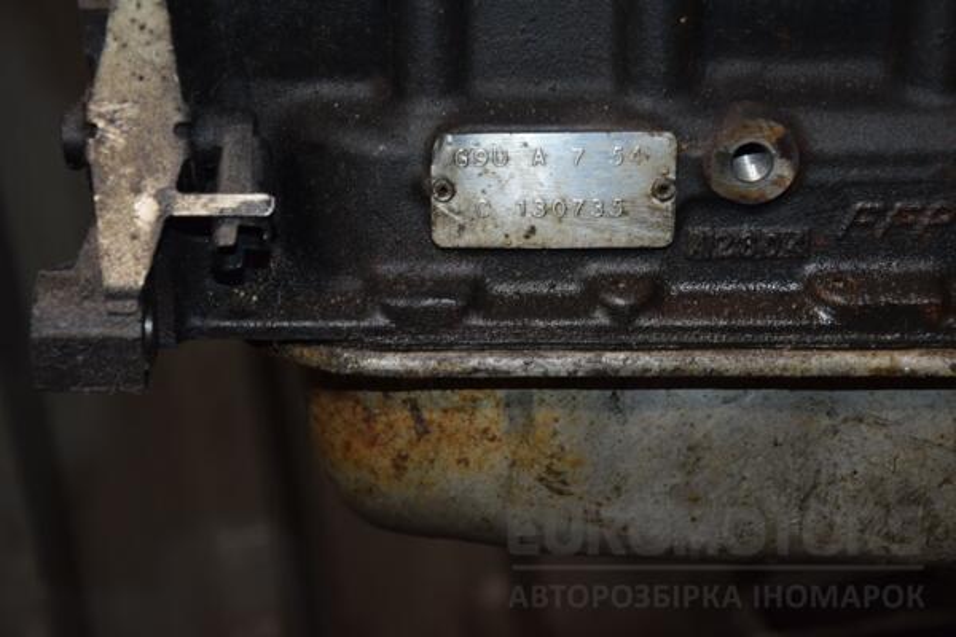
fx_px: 2469
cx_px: 478
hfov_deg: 21.9
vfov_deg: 14.7
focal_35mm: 93
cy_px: 318
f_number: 5.3
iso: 800
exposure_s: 1/60
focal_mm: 62
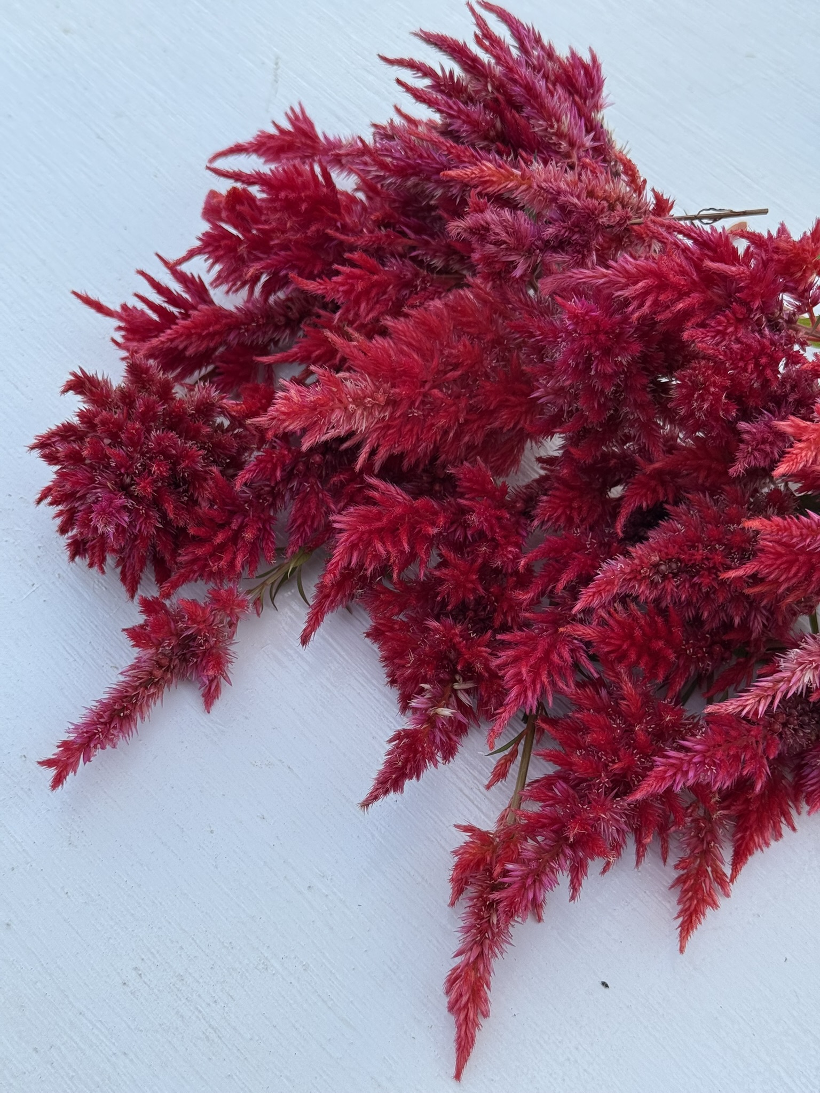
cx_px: 410
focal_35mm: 48
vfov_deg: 39.7
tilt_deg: -63.0
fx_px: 1516
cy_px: 546
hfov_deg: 30.3
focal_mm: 6.76
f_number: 1.78
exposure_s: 1/349
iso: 80
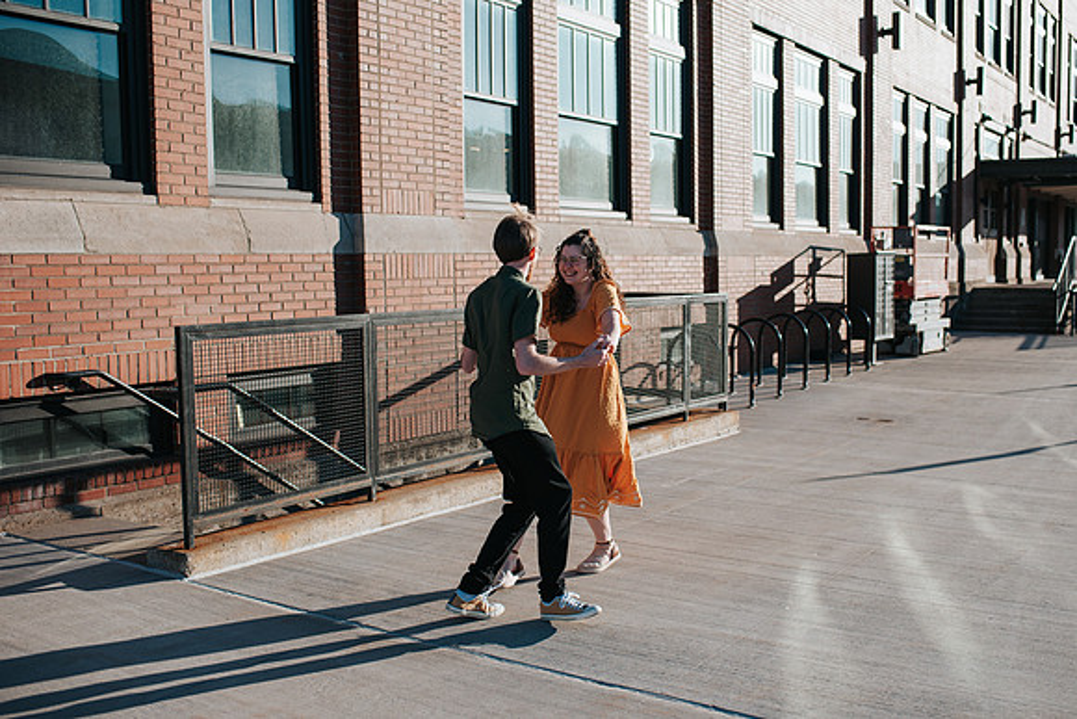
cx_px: 584
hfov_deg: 50.7
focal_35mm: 38
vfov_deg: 35.1
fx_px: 1136
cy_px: 360
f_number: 3.2
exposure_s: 1/1250
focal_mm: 35
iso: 100
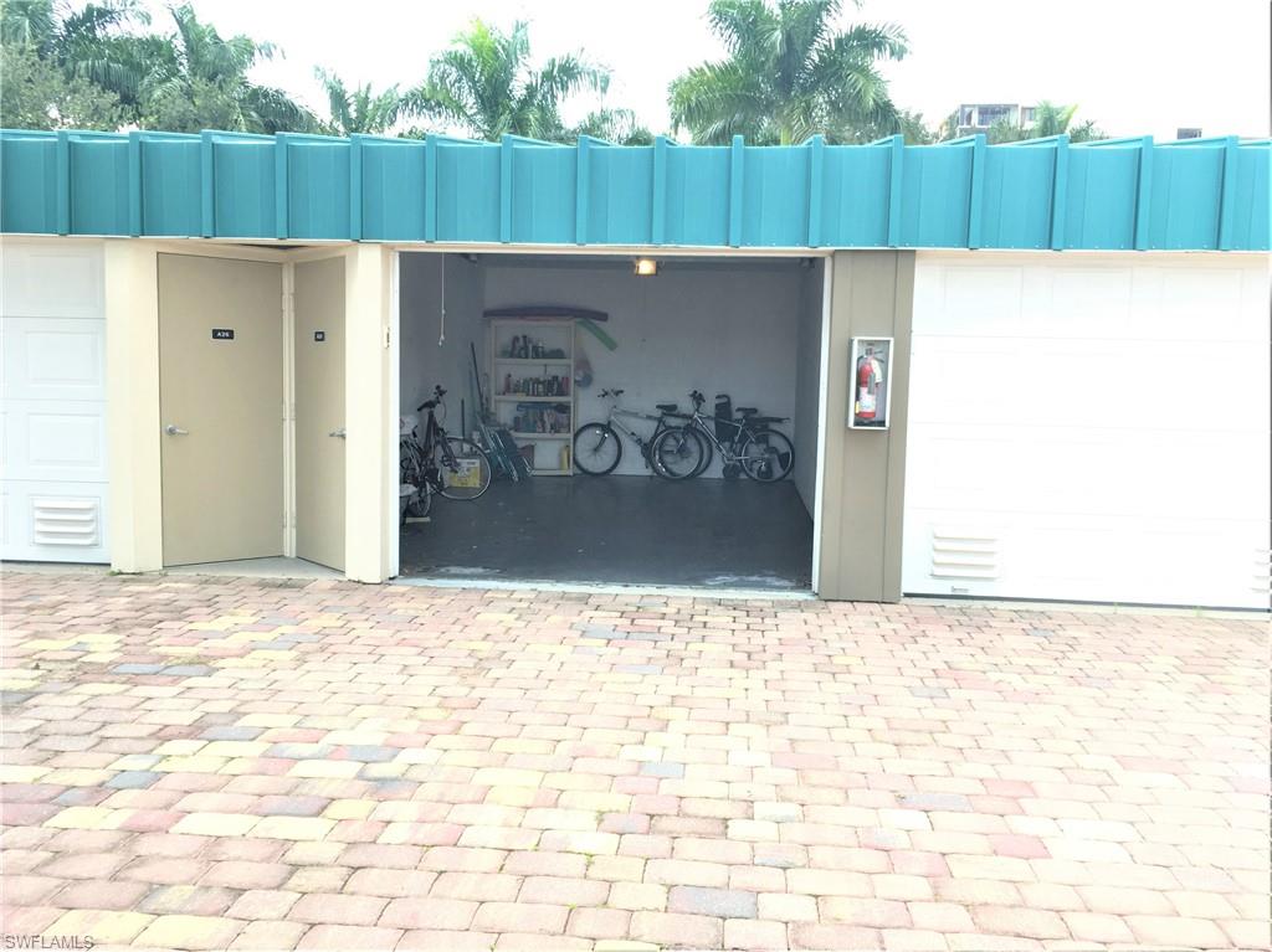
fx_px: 1065
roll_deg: +0.0
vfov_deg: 48.2
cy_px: 476
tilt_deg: -5.4
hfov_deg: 61.7
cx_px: 636
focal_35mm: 29
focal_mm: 4.15
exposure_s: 1/100
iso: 40
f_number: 2.2
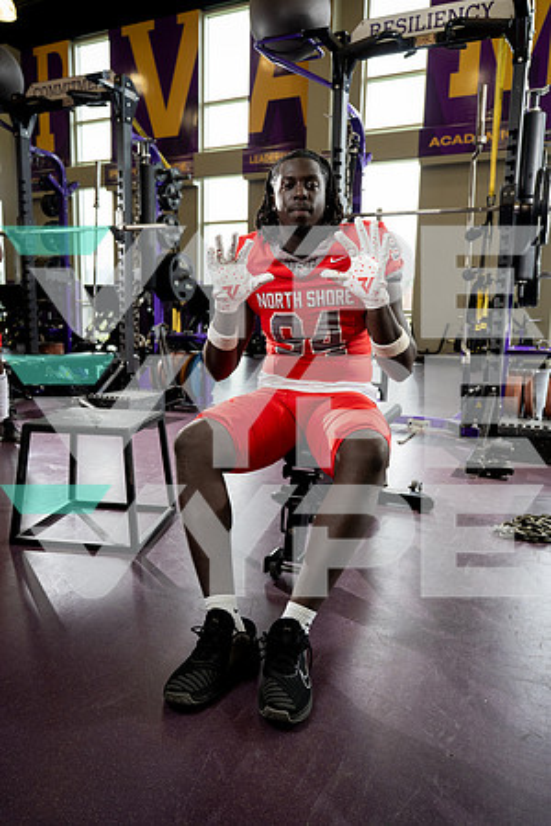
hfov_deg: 49.6
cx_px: 276
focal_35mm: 26
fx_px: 597
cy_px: 413
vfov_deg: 69.4
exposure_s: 1/250
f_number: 4
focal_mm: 26
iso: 640
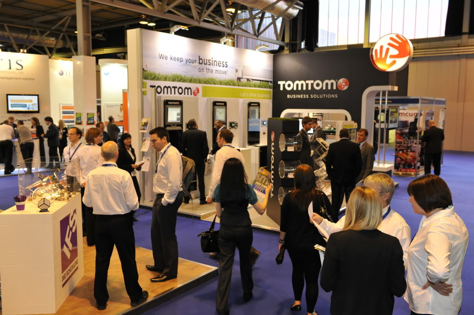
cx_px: 237
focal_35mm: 34
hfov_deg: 55.8
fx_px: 447
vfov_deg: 38.8
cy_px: 158
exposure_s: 1/50
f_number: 4.5
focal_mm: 34
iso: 800
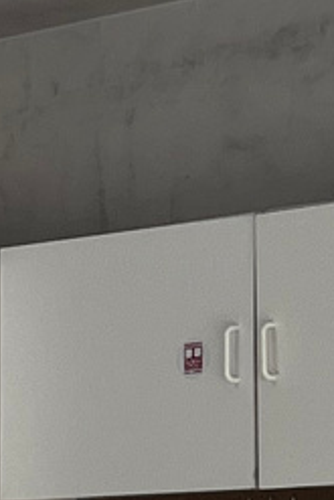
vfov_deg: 8.8
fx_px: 3113
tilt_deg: -5.8
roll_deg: +2.4
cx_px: -787
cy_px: 939
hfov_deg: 5.6
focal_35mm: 224
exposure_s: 1/159
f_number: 1.6
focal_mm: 5.1
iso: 40
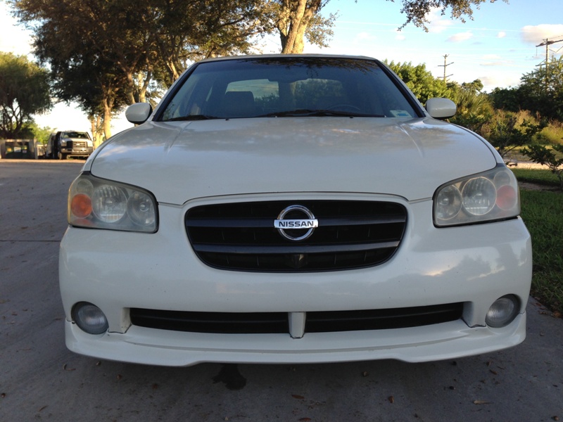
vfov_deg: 42.9
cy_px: 211
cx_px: 282
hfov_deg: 55.4
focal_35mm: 33
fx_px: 537
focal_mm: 4.13
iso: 50
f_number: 2.4
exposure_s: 1/323
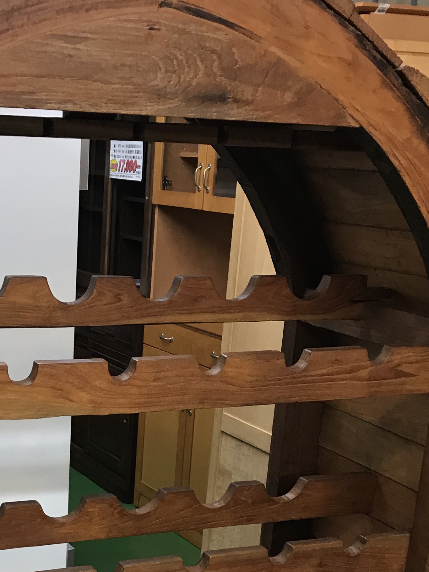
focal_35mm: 62
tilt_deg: -20.0
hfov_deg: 23.0
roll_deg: -1.2
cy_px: 539
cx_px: 42
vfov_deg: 29.6
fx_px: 1024
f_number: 1.8
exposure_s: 1/17
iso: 40
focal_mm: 3.99
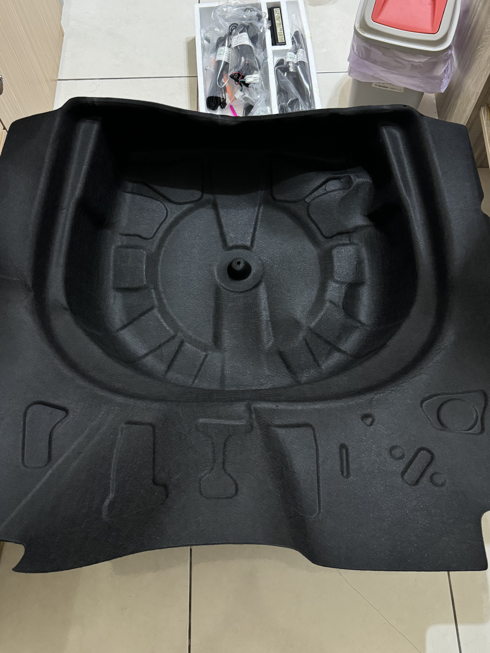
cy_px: 289
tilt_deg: -64.2
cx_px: 244
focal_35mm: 31
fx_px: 585
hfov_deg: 45.4
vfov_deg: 58.2
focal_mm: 6.76
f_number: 1.78
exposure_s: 1/40
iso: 640
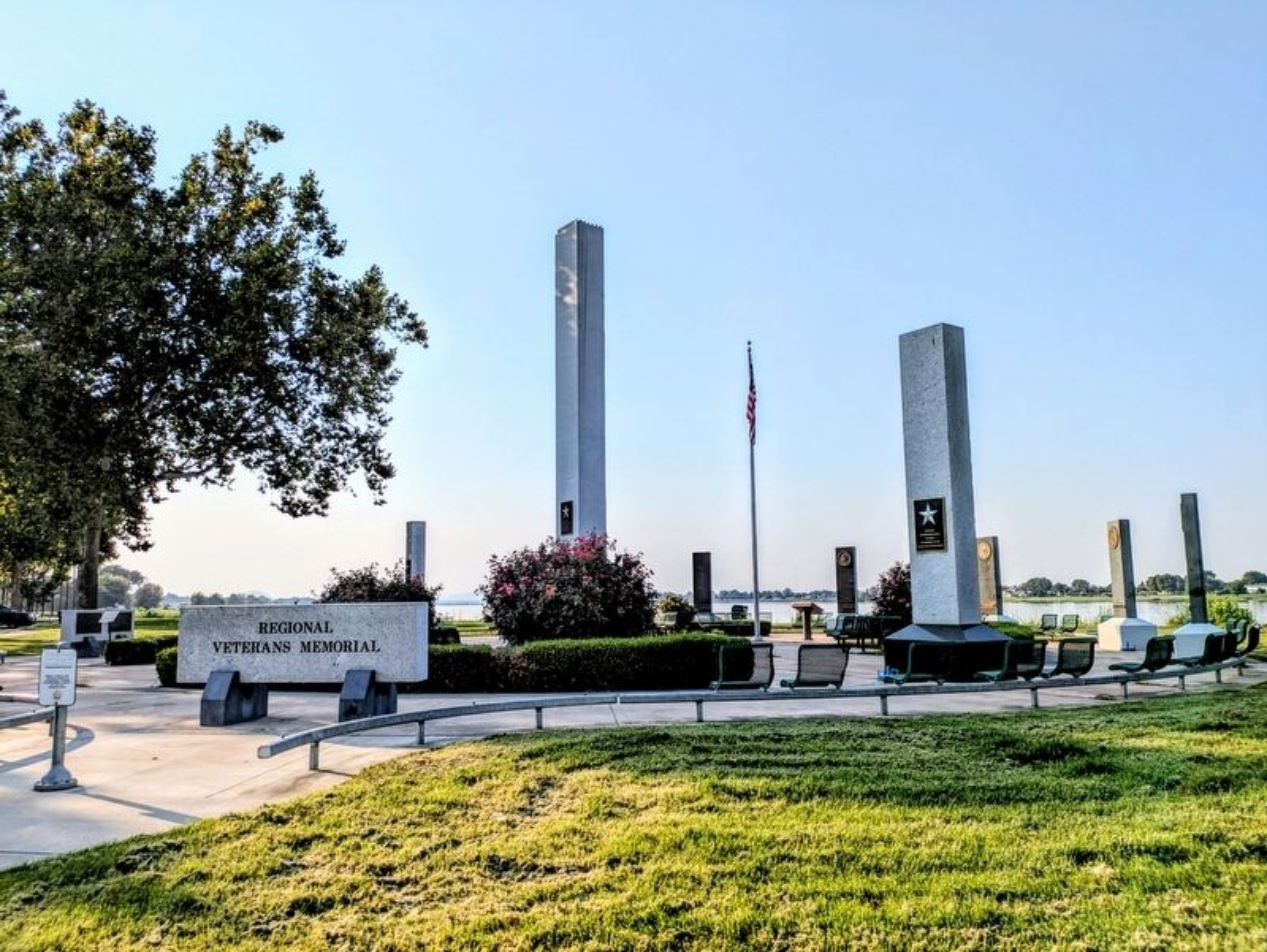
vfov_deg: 54.9
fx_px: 916
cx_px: 634
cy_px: 476
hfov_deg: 69.4
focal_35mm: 25
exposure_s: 1/3378
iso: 52
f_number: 1.89
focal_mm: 5.43
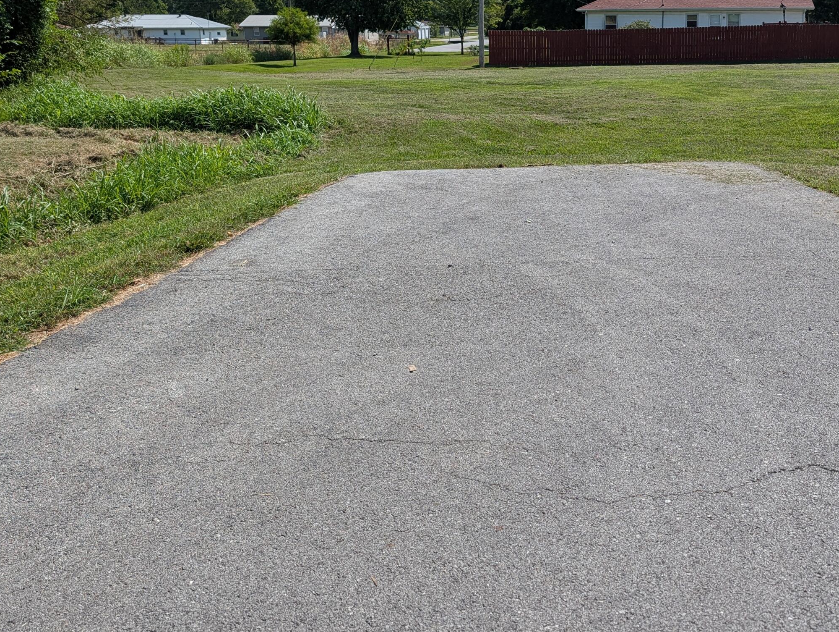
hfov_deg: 50.3
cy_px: 227
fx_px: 874
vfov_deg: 39.4
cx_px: 563
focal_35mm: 36
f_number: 1.68
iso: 20
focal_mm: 6.9
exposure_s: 1/1408
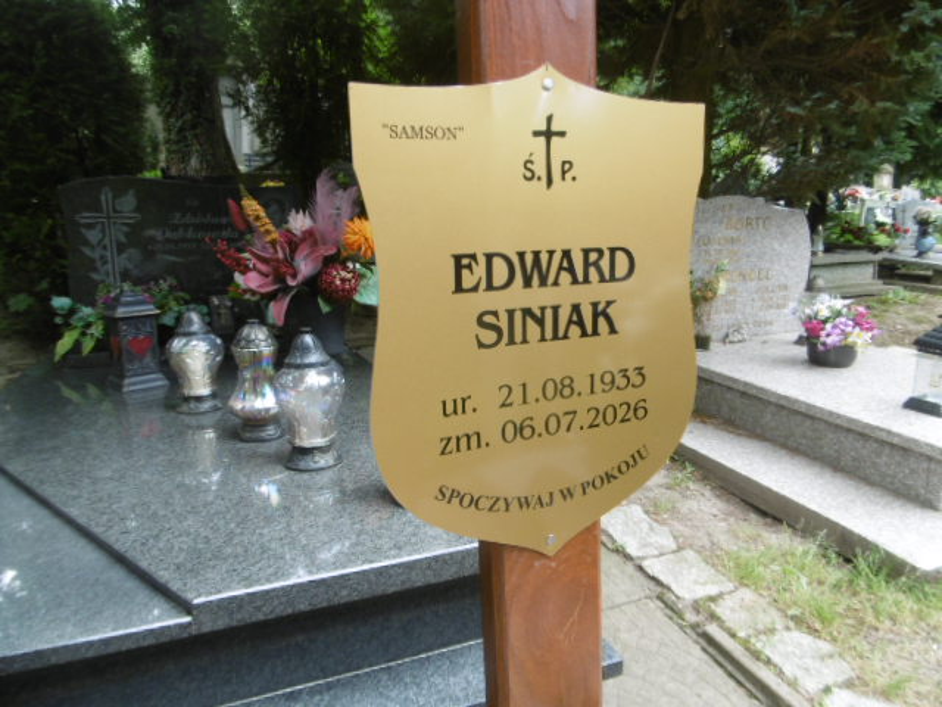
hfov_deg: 71.6
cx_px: 471
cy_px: 354
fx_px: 653
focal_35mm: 24
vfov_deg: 56.8
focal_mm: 4.3
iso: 100
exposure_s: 1/60
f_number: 3.1
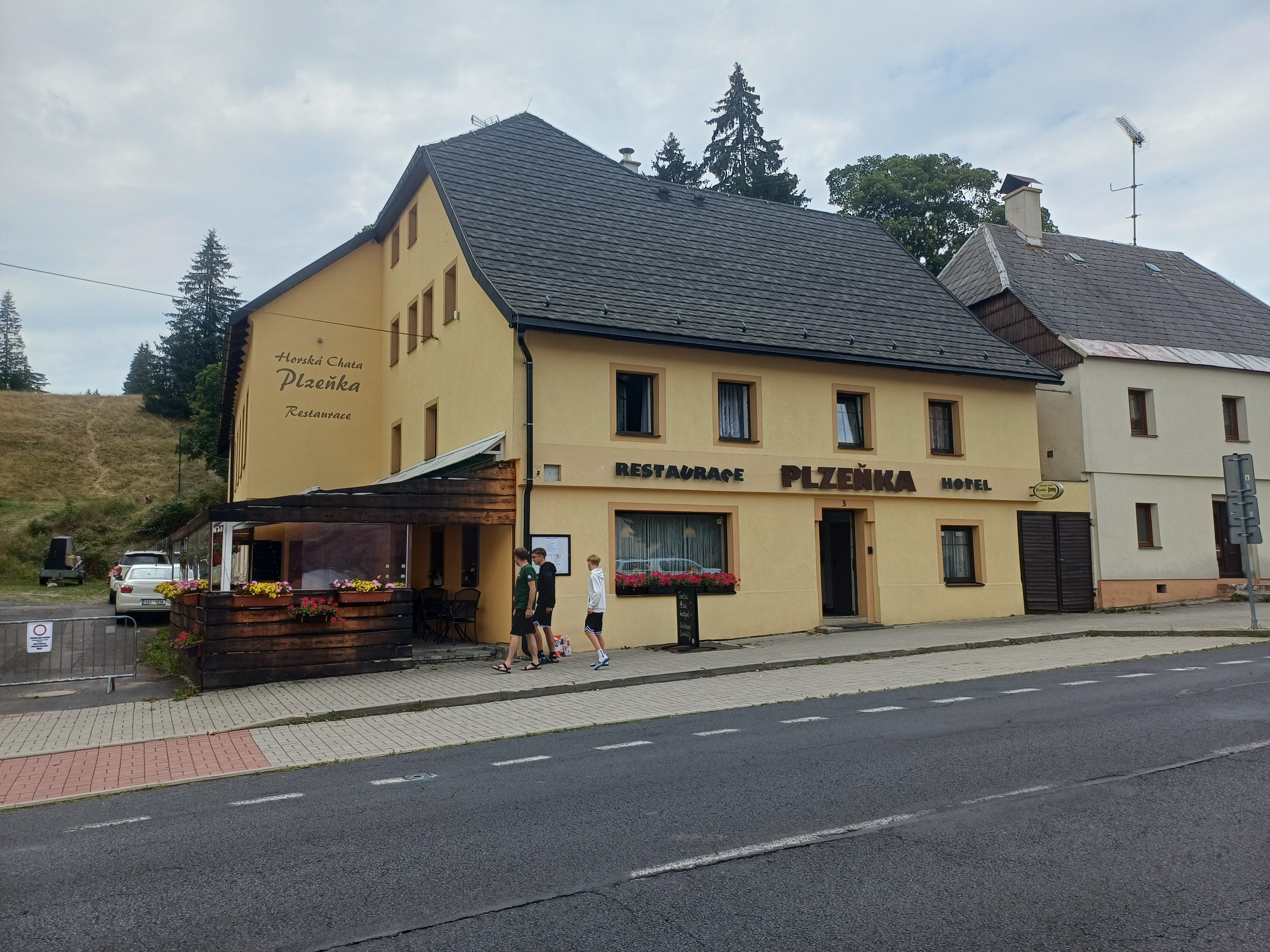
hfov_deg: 69.4
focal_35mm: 25
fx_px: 917
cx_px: 635
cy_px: 476
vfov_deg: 54.9
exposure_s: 1/712
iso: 50
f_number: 1.8
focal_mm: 4.65
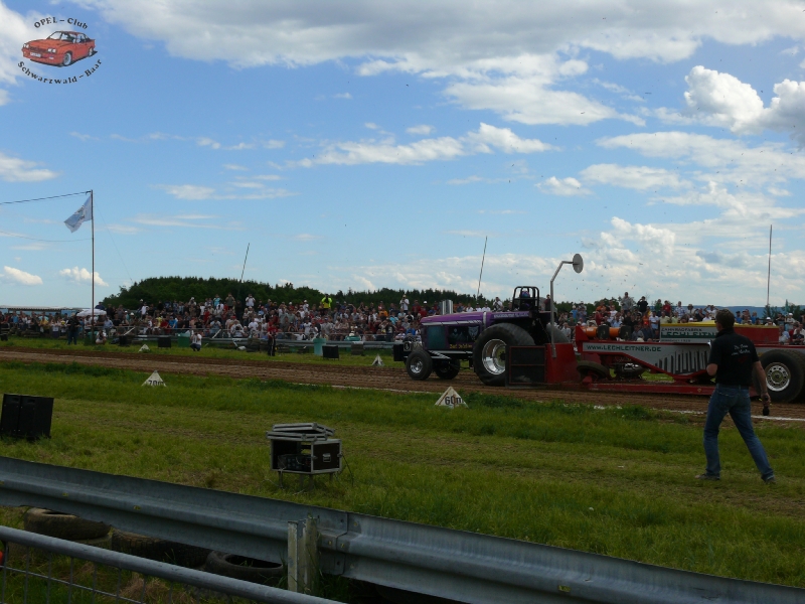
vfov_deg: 28.0
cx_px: 402
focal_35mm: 52
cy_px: 302
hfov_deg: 36.8
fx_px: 1209
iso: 100
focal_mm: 11
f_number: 6.3
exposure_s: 1/400
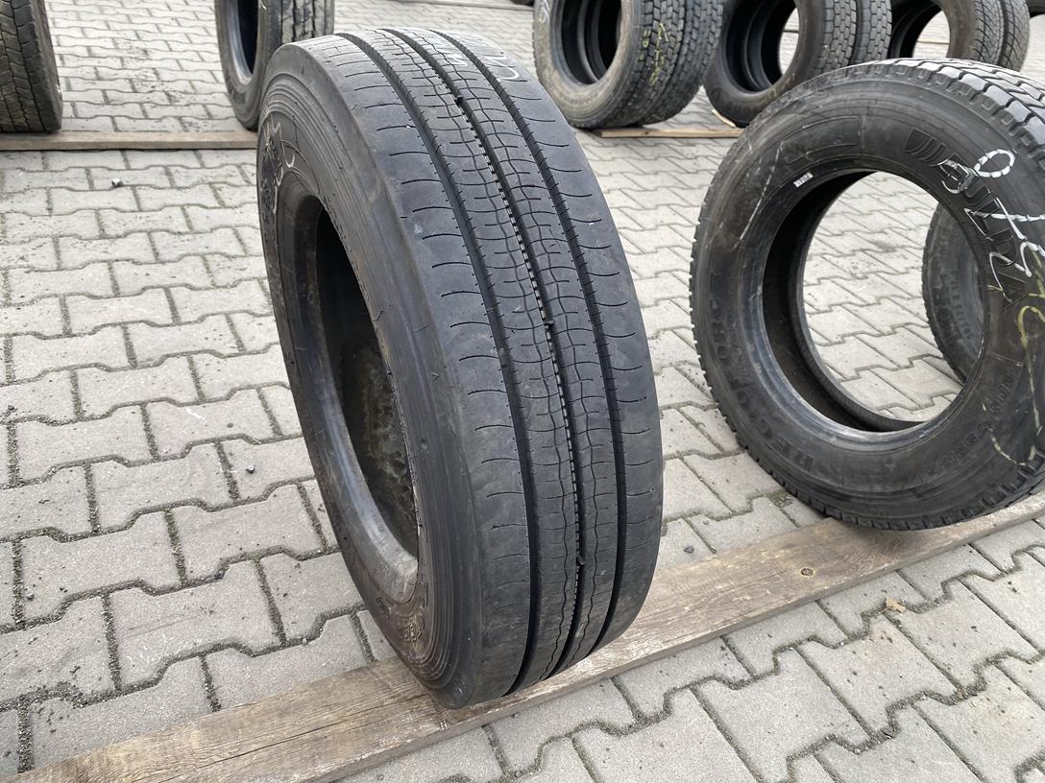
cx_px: 522
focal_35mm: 26
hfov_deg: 67.3
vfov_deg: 53.1
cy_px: 392
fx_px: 785
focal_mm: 4.25
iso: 40
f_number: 1.8
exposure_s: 1/121
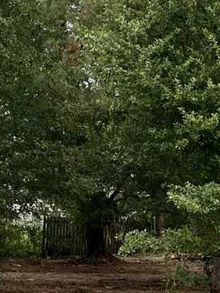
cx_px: 242
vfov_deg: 11.9
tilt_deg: -8.0
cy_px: 402
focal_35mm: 160
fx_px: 1354
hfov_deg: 9.2
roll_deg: +0.2
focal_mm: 4.2
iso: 32
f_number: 1.6
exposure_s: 1/461
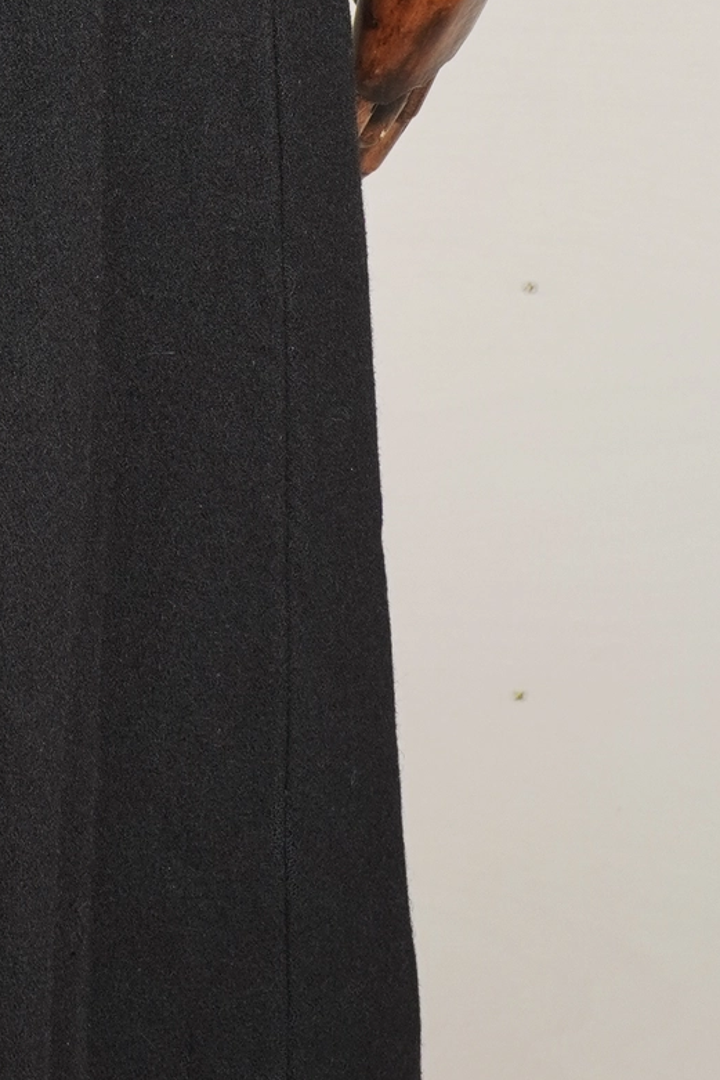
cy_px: -353
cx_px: -316
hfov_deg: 7.6
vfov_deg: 11.3
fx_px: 5307
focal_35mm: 177
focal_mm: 32
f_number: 7.1
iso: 320
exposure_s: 1/20
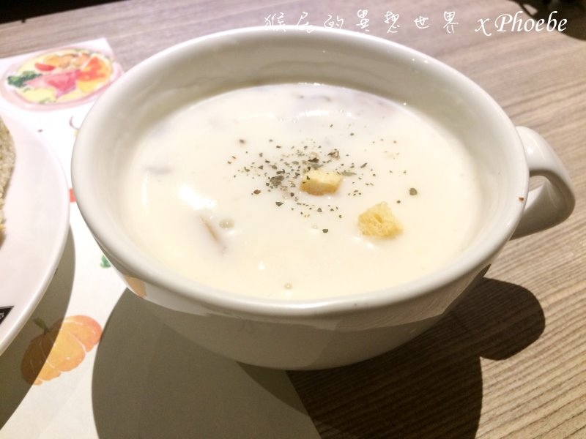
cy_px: 220
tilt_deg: -46.9
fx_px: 491
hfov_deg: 61.7
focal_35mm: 29
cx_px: 293
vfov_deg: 48.2
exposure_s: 1/30
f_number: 2.2
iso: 100
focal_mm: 4.15
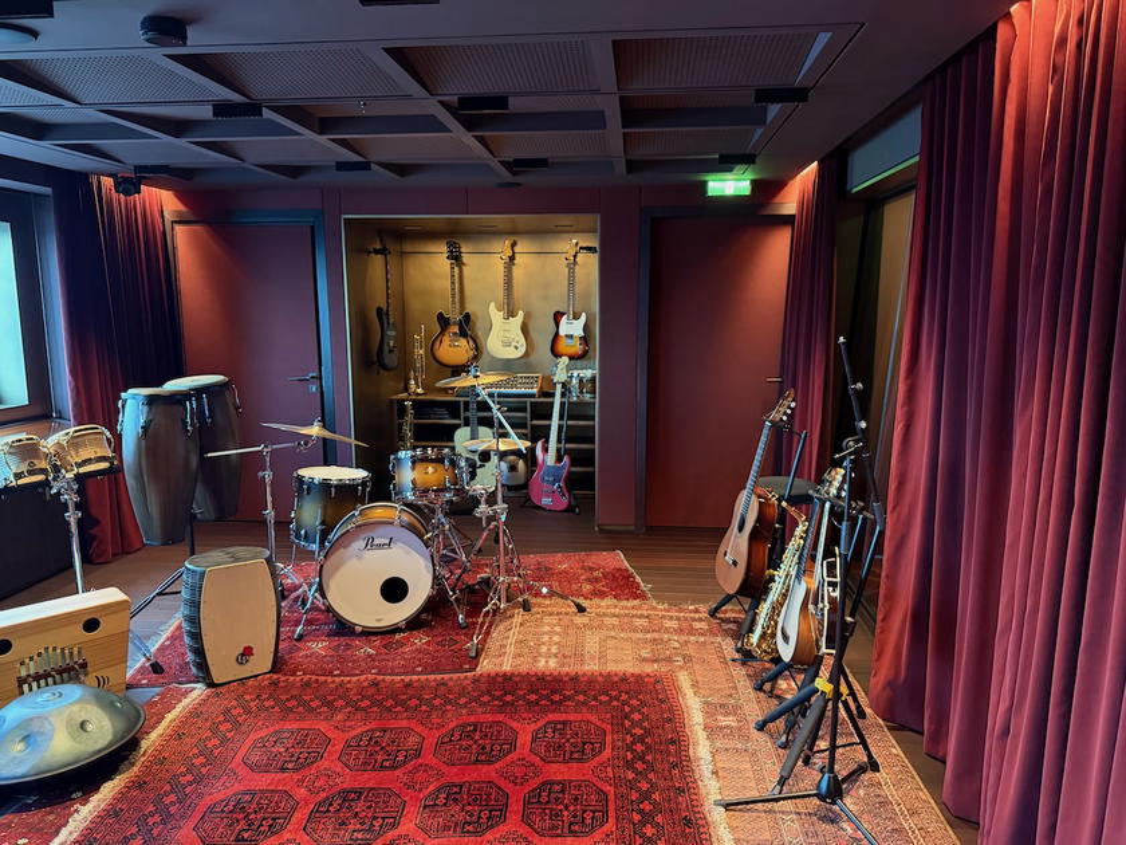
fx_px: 781
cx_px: 563
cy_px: 422
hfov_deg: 71.6
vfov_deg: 56.8
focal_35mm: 24
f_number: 1.78
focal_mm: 6.76
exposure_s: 1/40
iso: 800
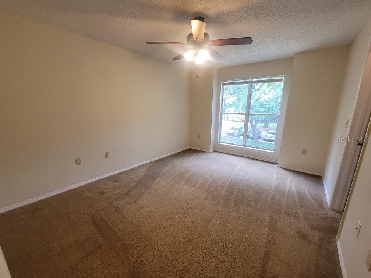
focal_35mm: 13
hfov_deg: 106.2
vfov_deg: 89.9
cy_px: 139
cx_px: 186
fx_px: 139
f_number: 2.2
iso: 160
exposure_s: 1/60
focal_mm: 2.2
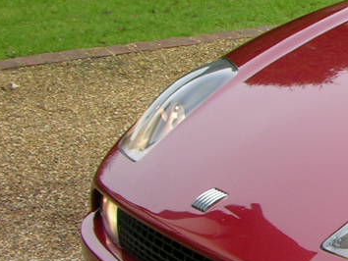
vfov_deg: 9.4
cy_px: 180
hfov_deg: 11.1
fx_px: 1589
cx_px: 742
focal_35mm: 158
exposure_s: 1/72.3
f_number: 4
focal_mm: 8.9
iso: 50
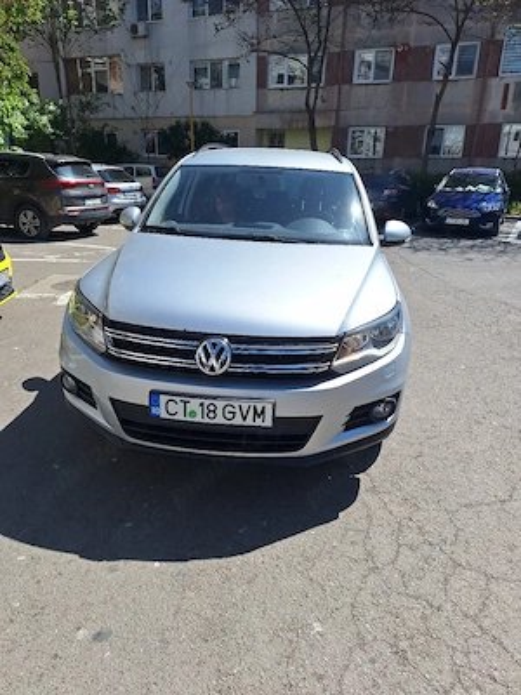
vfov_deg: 73.9
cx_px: 260
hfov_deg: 58.9
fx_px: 462
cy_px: 348
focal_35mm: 23
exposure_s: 1/5000
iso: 25
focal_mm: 5.54
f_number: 1.8
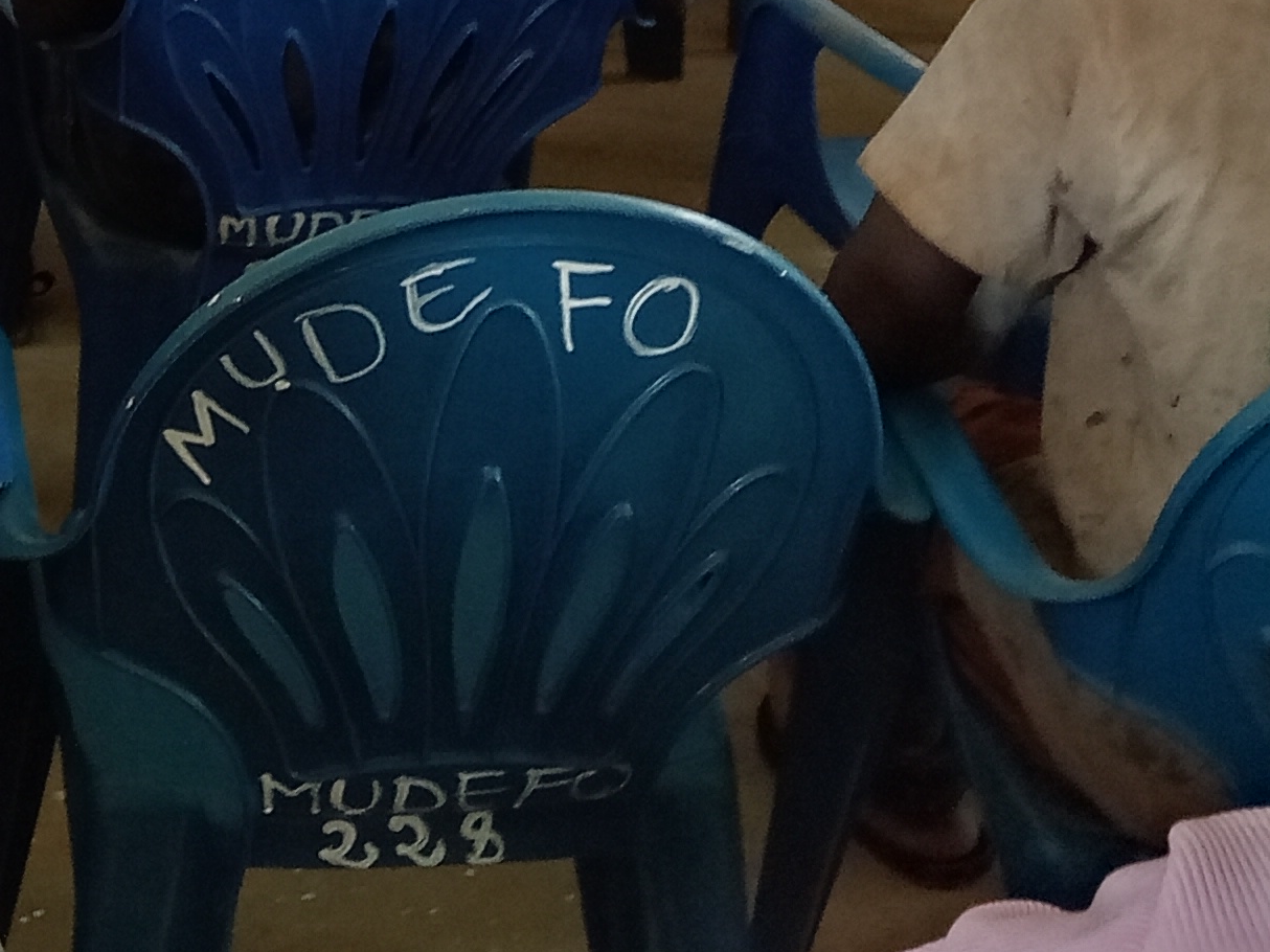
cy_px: -122
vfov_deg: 16.9
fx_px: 3081
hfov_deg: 21.8
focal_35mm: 84
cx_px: -209
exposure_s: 1/25
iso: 195
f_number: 1.8
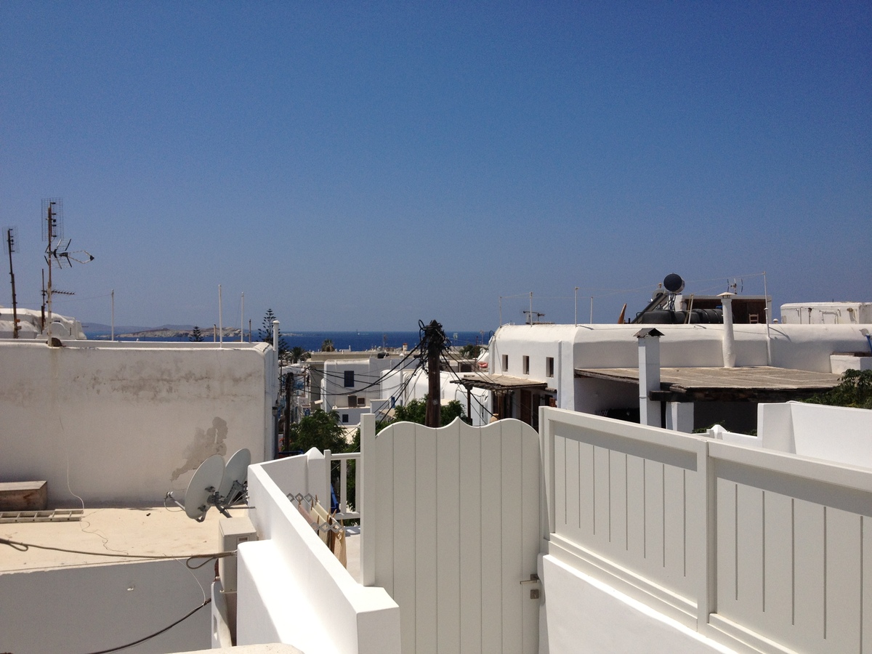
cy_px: 327
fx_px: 882
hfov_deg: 52.6
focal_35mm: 35
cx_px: 436
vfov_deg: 40.7
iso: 50
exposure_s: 1/4608
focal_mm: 4.28
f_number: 2.4
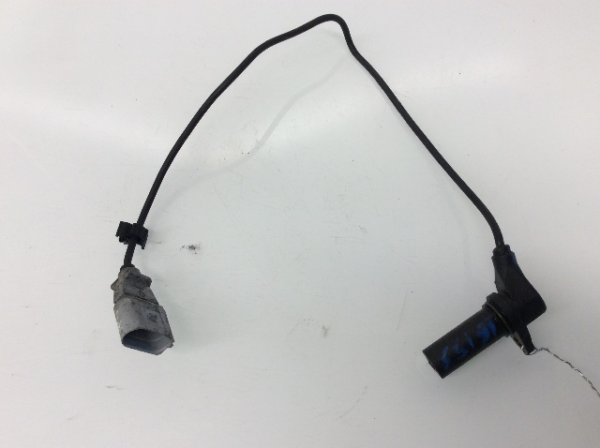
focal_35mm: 32
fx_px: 554
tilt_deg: -67.2
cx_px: 300
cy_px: 224
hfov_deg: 56.9
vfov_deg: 44.1
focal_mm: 3.3
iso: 32
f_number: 2.4
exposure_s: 1/60
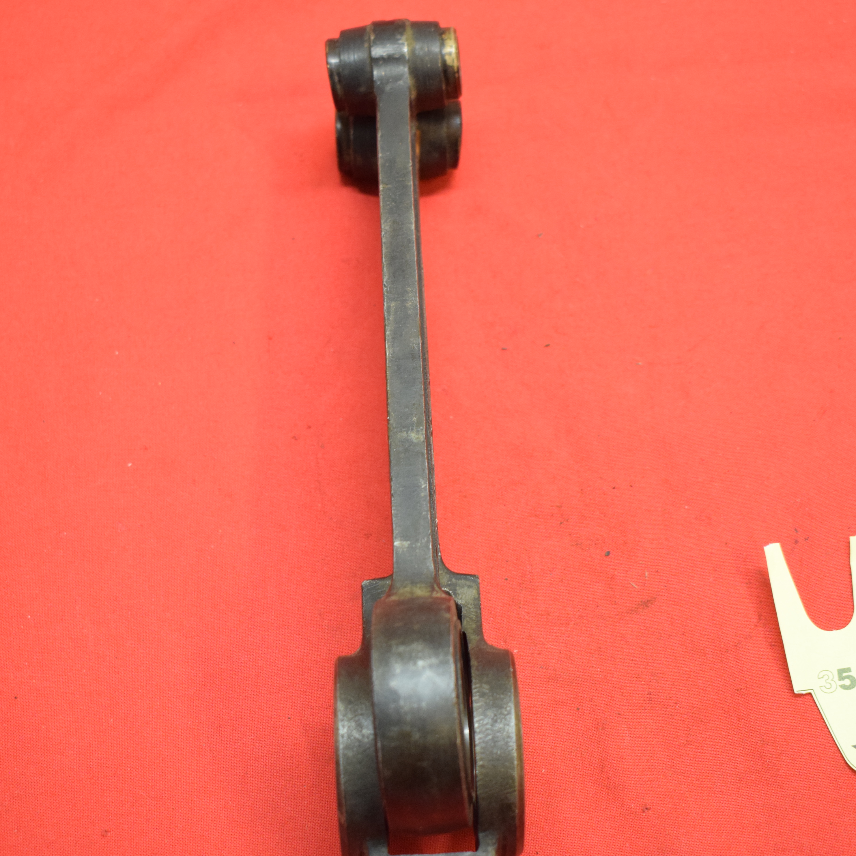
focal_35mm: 68
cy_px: 431
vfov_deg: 25.5
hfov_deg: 25.5
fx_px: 1892
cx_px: 403
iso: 1600
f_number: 5
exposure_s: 1/60
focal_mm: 35
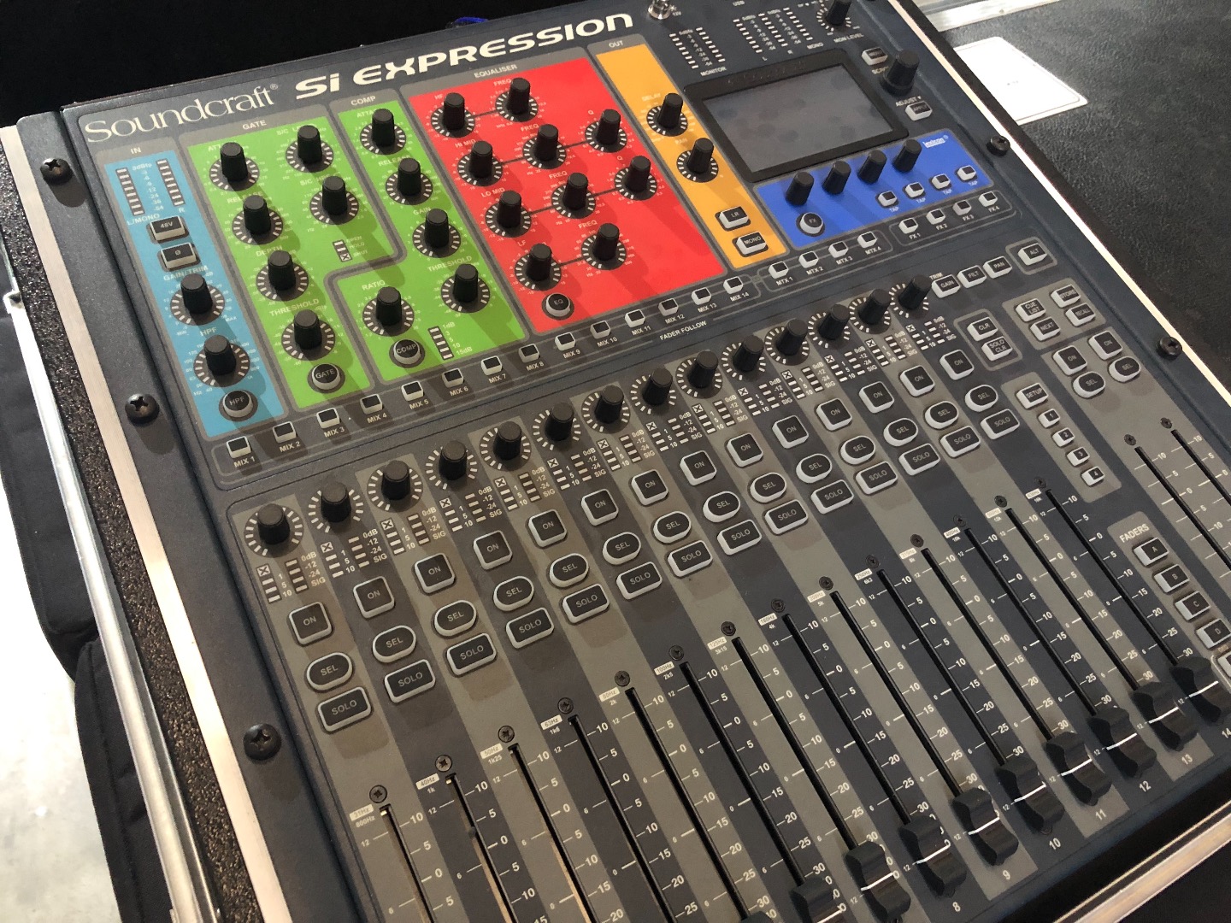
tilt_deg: -52.7
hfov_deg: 63.4
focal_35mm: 28
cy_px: 462
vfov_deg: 49.7
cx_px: 616
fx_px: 996
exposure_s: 1/4
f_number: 1.8
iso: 80
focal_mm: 3.99
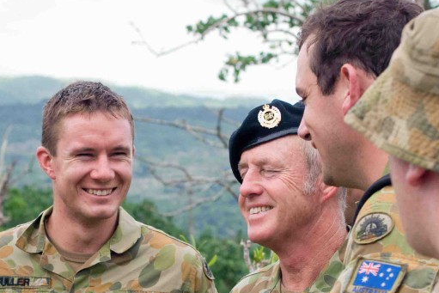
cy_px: 261
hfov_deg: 13.1
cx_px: 124
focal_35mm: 156
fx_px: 1903
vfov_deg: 8.8
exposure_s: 1/500
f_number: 5.6
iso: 200
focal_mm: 52
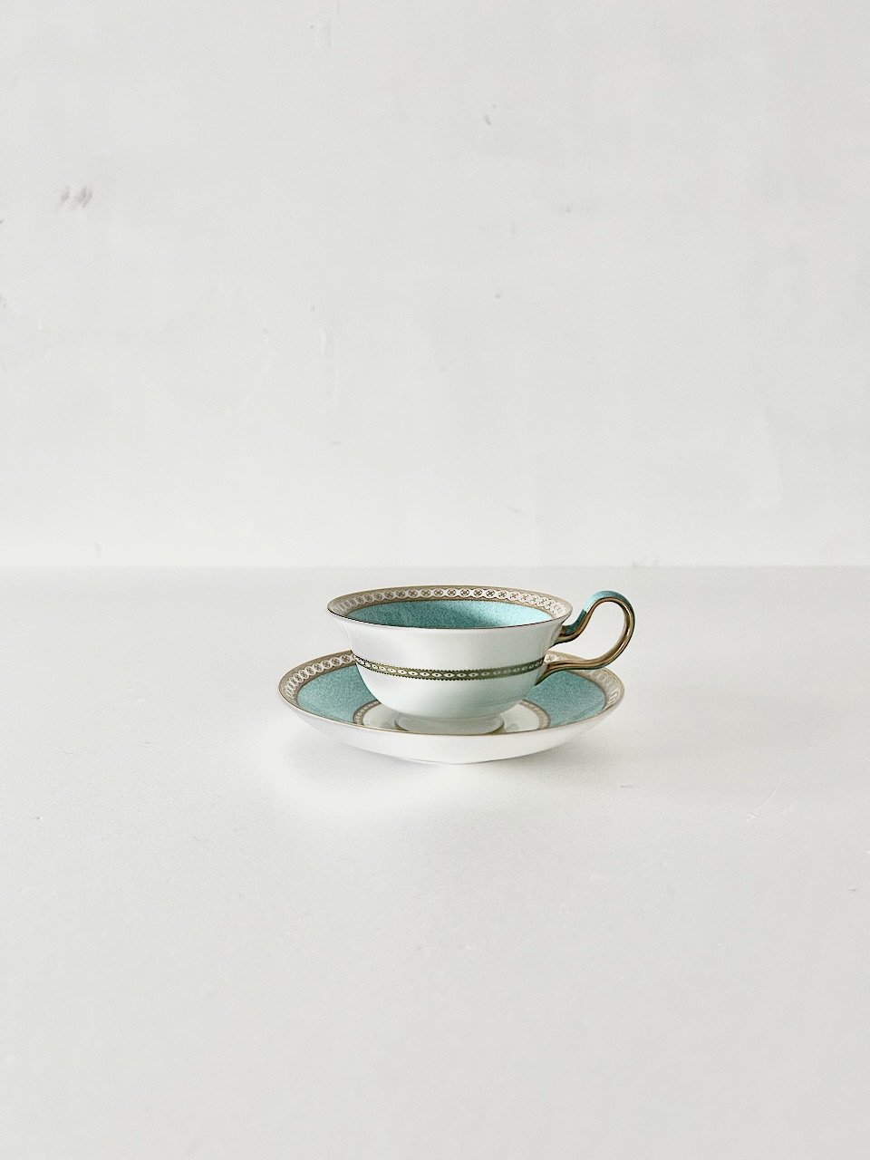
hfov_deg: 53.1
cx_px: 435
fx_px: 871
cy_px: 580
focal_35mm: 26
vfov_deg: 67.3
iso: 125
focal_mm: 5.7
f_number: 1.5
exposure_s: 1/60
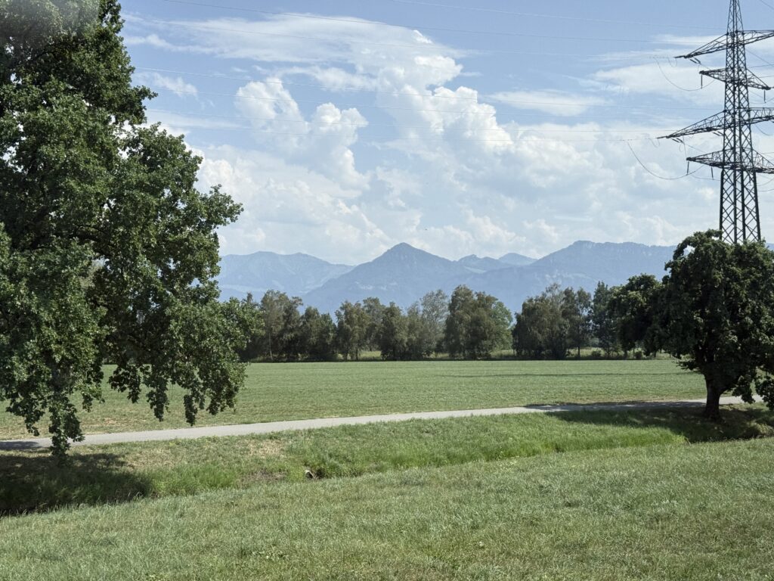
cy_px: 290
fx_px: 1073
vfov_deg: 30.3
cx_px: 387
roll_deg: +1.5
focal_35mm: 48
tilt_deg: +2.2
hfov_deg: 39.7
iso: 64
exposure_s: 1/1715
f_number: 1.78
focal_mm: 6.76
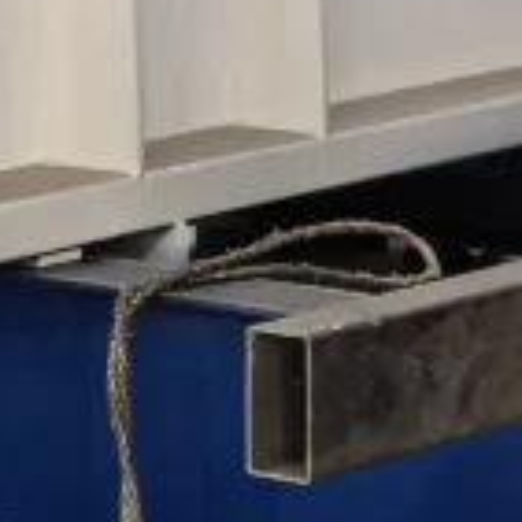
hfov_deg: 5.8
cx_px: -189
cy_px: -415
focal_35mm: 301
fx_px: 5135
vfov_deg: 5.7
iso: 50
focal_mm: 6.98
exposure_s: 1/100
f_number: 1.4
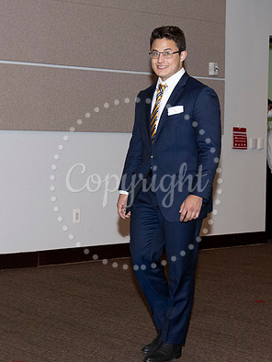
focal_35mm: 83
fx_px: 869
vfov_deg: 23.5
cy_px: 180
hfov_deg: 17.8
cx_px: 129
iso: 1250
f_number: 5.6
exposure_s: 1/200
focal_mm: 35
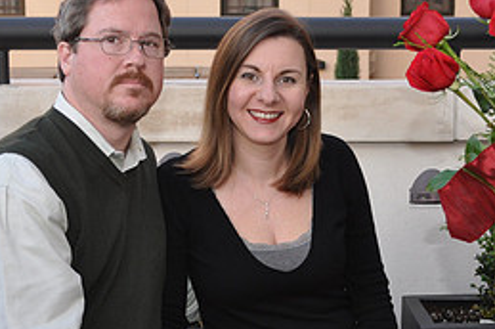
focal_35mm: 94
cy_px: 185
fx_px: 1291
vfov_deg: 14.5
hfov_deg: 21.7
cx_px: 287
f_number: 4.5
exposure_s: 1/80
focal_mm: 28
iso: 400
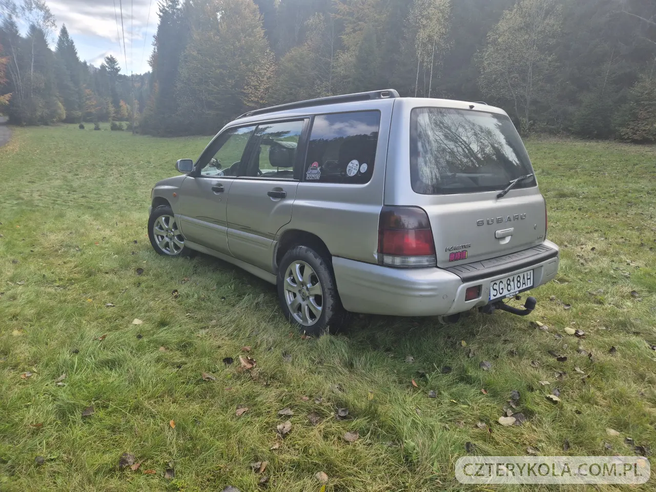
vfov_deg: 58.9
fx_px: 436
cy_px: 246
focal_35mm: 23
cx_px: 328
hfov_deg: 73.9
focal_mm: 5.4
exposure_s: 1/450
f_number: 1.8
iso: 25
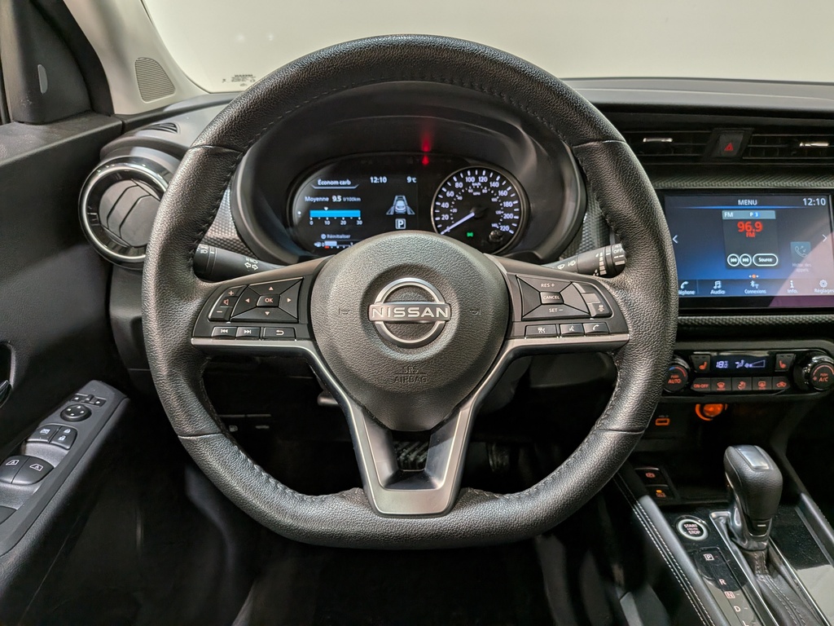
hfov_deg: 71.6
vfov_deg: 56.8
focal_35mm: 24
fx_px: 578
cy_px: 313
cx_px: 417
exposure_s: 1/120
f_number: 1.7
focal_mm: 4.53
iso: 31
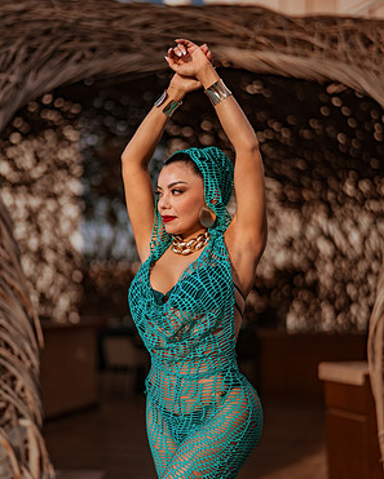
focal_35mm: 66
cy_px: 239
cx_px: 191
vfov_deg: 28.7
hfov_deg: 23.2
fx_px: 937
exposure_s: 1/8000
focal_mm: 58
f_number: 1.4
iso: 80
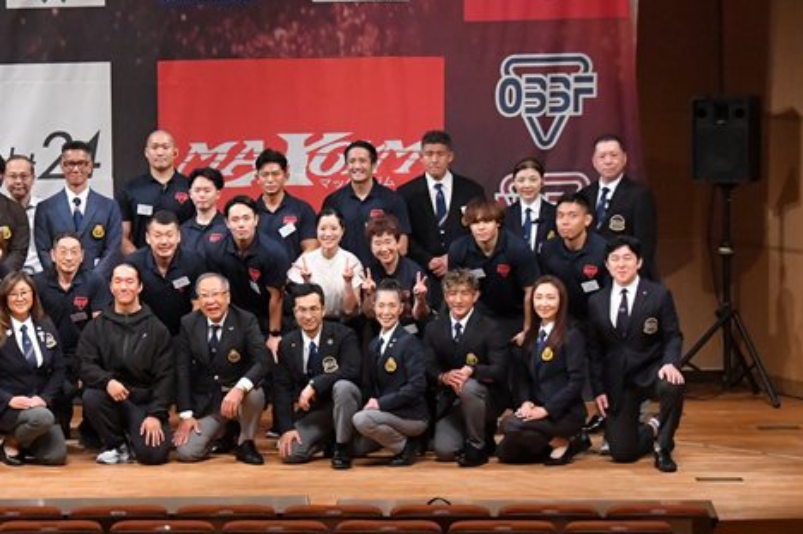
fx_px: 3766
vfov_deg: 8.1
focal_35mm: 169
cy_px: 275
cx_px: 171
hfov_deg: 12.1
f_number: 5.6
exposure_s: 1/400
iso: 8000
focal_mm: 68
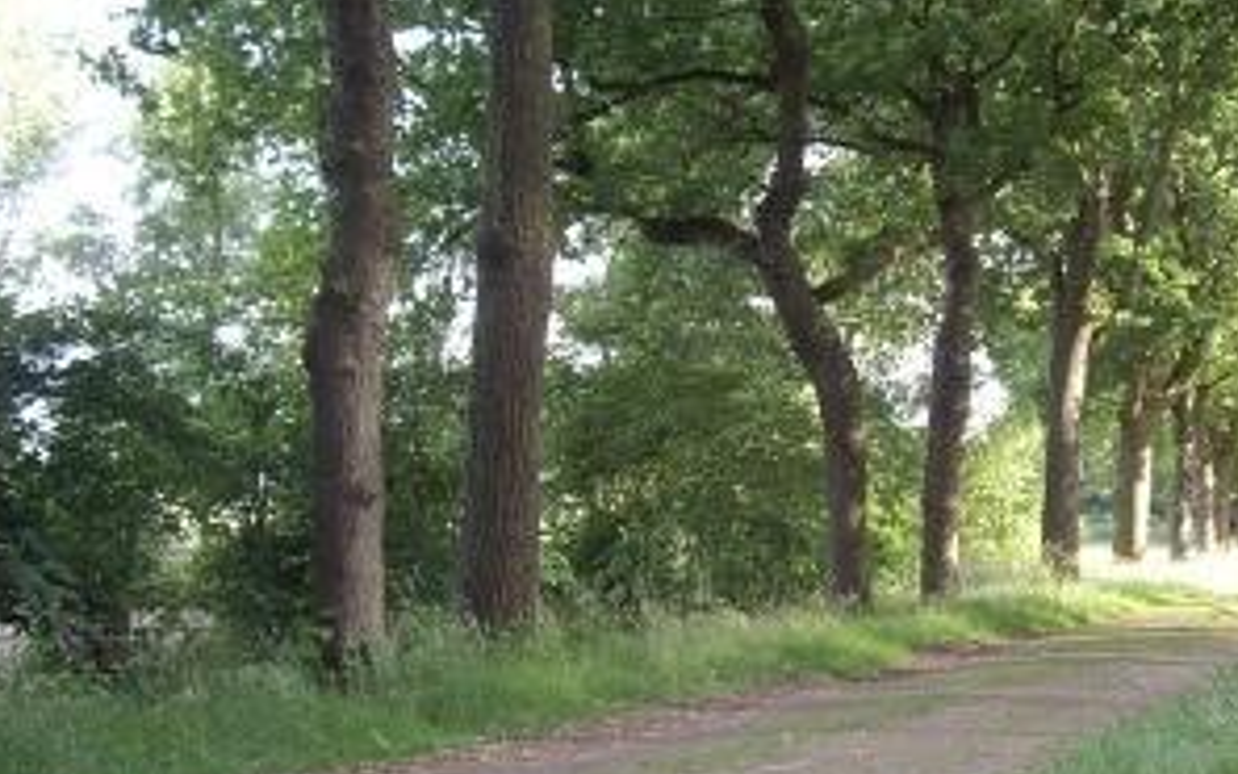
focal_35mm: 87
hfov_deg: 23.5
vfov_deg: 15.0
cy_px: 427
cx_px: 945
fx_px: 2935
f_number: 2.8
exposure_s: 1/60
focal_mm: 7.9
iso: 100
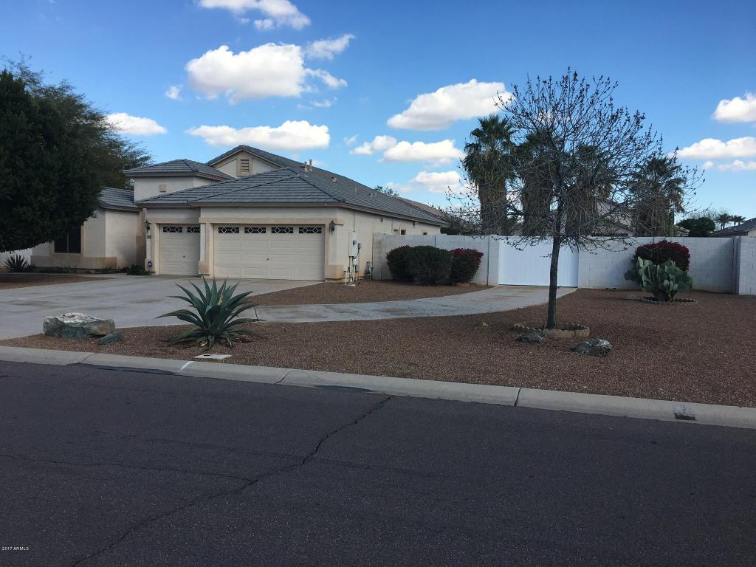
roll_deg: -1.8
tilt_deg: -2.7
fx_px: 633
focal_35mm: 29
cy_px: 284
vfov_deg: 48.2
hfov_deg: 61.7
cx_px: 378
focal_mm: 4.15
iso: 25
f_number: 2.2
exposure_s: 1/1282
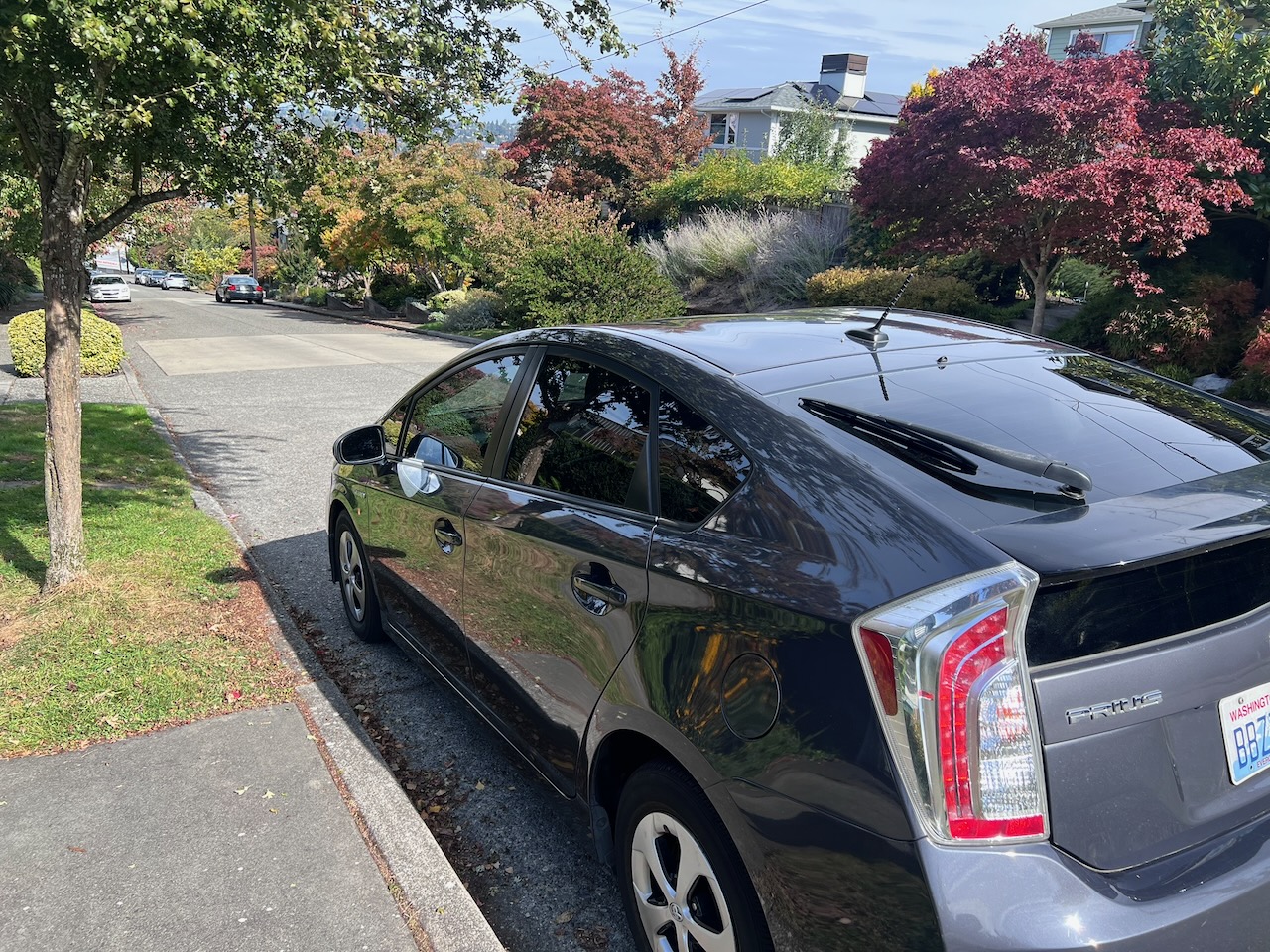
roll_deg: -4.2
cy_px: 476
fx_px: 954
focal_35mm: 26
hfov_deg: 67.3
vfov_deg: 53.1
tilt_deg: -19.3
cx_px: 635
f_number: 1.5
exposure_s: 1/1377
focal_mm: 5.7
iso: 50
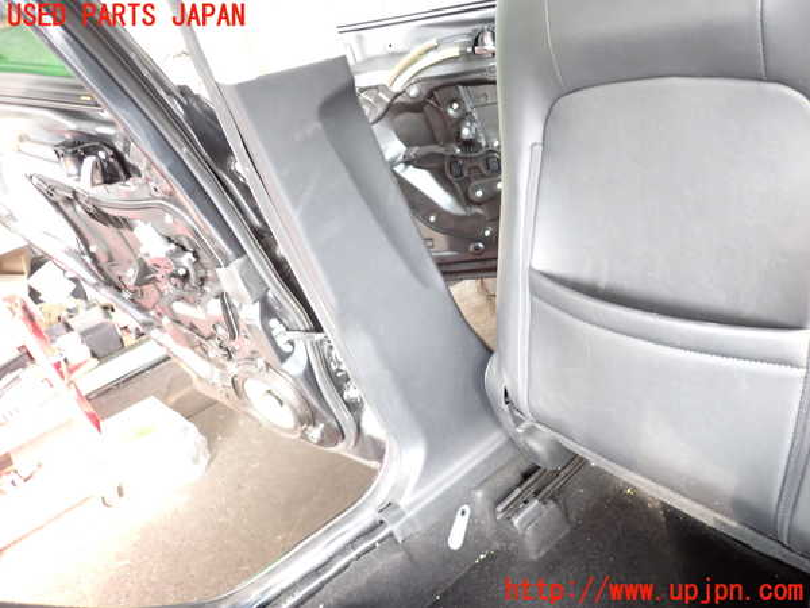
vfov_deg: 54.9
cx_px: 405
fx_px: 585
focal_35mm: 25
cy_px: 304
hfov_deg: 69.4
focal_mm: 4.5
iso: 400
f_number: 2
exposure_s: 1/30
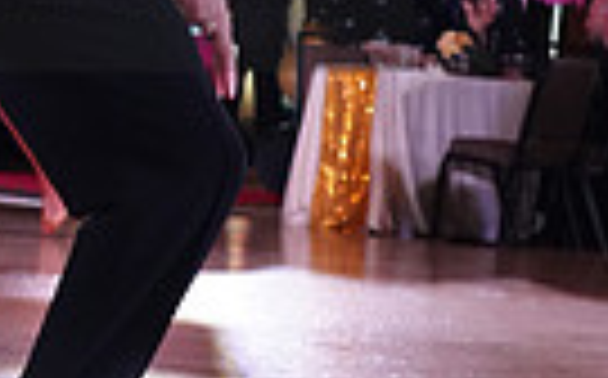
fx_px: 2830
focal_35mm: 171
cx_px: -205
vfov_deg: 7.6
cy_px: -76
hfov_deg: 11.9
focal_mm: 39
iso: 3200
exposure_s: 1/250
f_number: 5
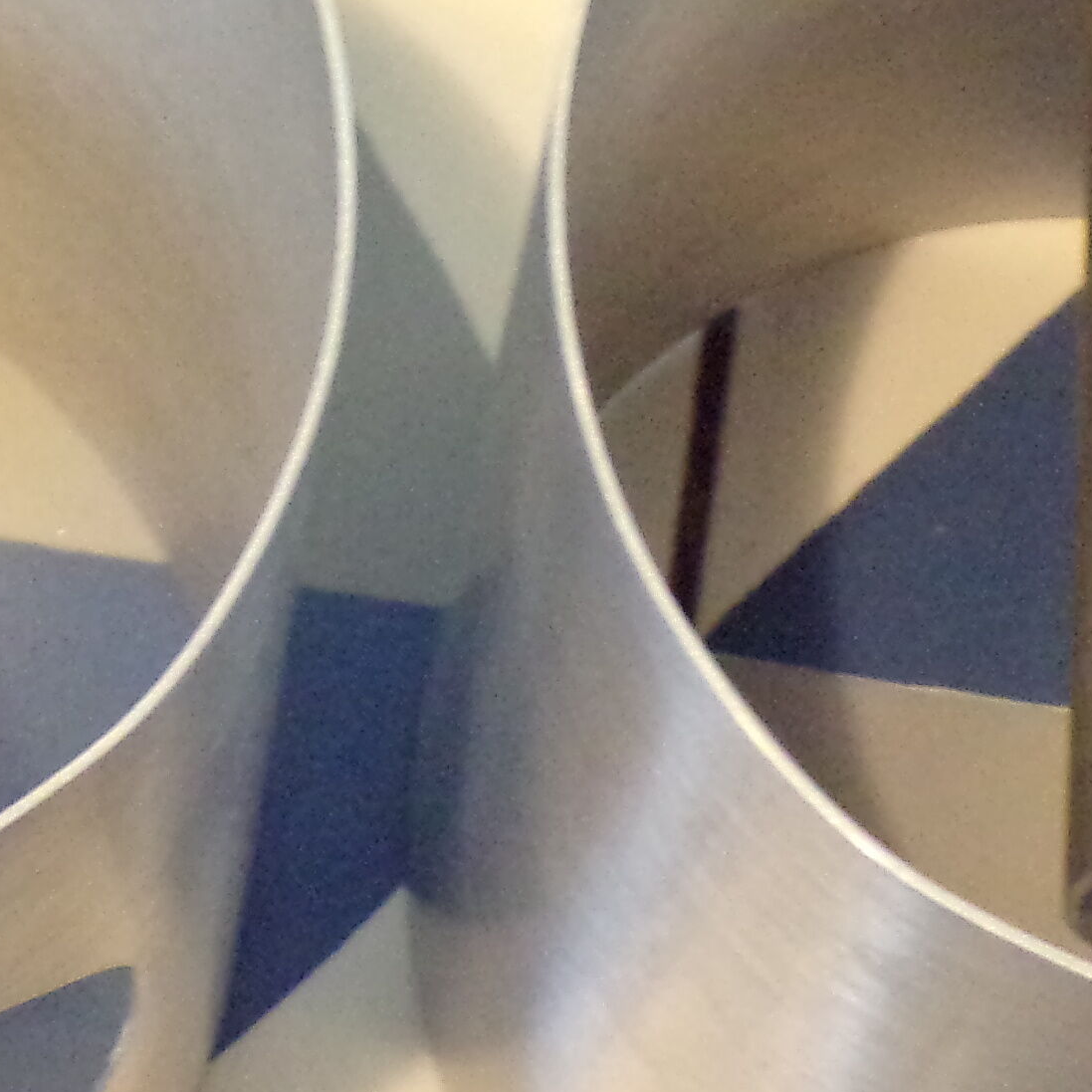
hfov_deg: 9.6
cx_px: 341
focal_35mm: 182
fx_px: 6496
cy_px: 445
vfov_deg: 9.6
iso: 720
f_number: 3.5
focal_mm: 8.7
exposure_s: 1/17
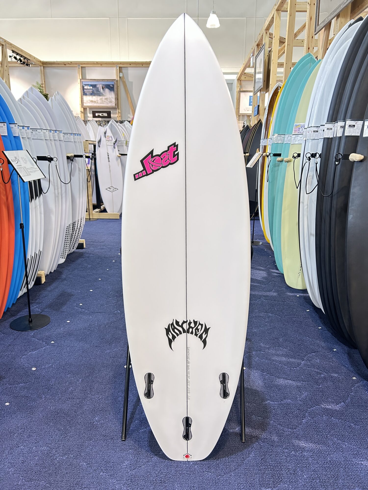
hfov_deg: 53.1
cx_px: 184
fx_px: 369
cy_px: 245
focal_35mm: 26
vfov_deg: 67.3
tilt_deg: -14.1
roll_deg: -0.6
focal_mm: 5.7
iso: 160
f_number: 1.5
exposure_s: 1/60
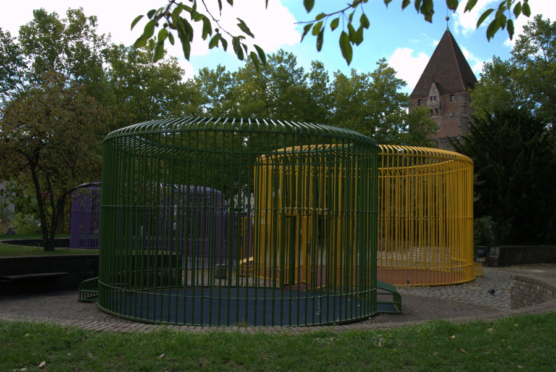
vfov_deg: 37.0
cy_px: 186
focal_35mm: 36
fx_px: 557
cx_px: 278
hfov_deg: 53.1
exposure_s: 1/200
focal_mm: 24
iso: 200
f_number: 7.1
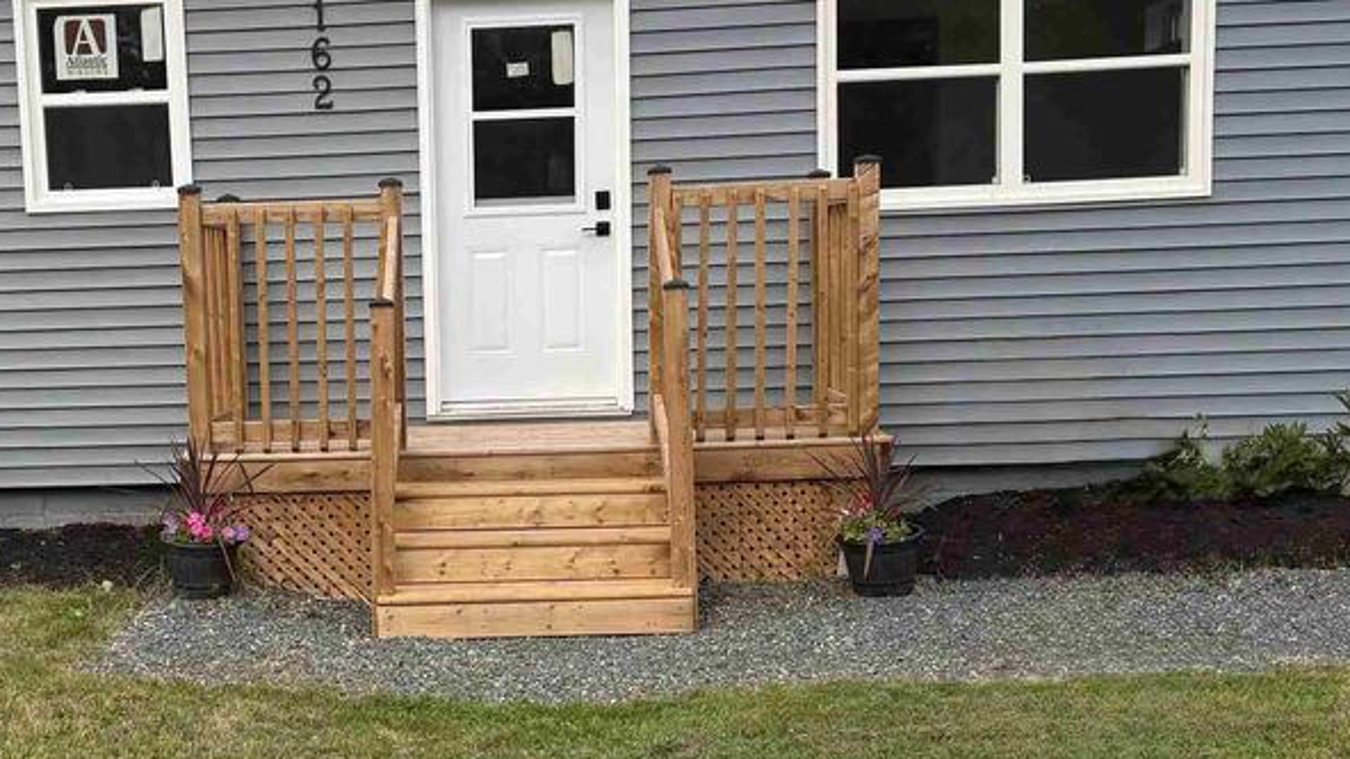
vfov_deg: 24.4
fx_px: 1754
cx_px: 390
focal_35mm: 49
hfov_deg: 41.2
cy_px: 454
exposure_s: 1/607
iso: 50
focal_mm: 5.96
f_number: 1.6
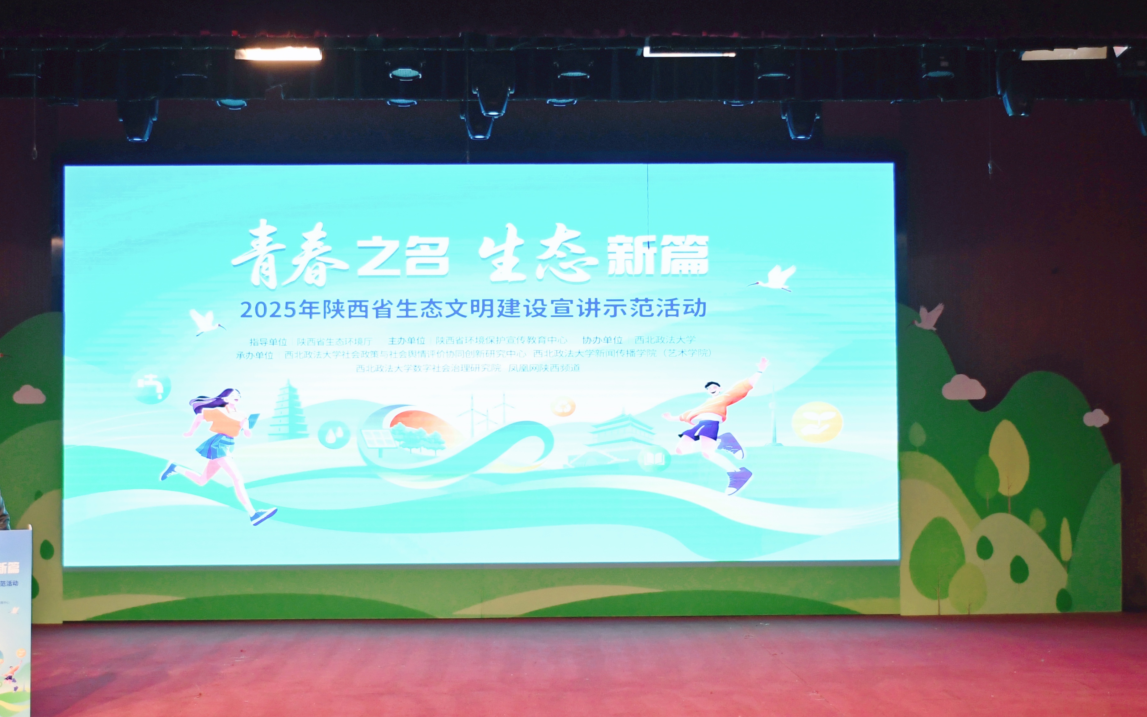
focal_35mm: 55
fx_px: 1719
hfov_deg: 36.9
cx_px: 525
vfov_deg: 23.6
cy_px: 349
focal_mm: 24
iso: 1250
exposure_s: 1/160
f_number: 4.5
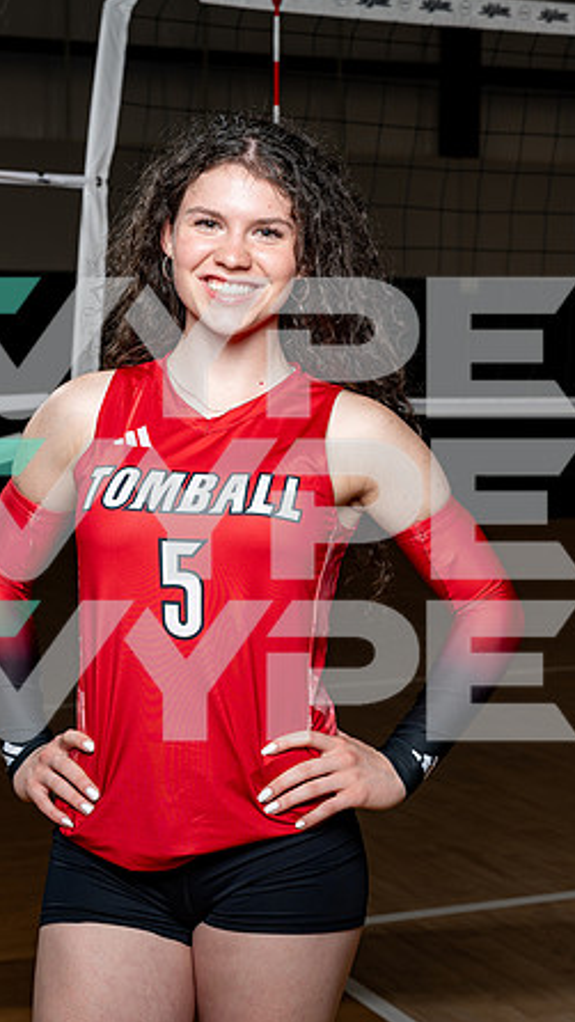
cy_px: 511
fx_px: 1978
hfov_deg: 16.5
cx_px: 245
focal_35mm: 73
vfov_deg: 29.0
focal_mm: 69
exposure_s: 1/250
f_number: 8
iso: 100
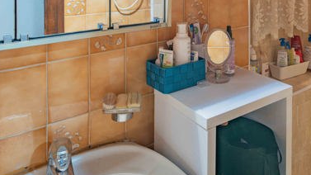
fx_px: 305
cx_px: 211
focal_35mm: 37
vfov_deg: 28.9
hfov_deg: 52.8
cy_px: -18
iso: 1600
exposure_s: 1/30
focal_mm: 20
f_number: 5.6
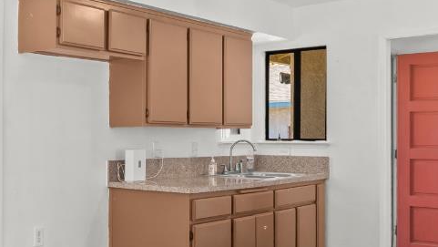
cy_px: 147
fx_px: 569
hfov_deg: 36.8
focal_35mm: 49
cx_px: -20
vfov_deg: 24.4
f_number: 9
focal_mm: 10
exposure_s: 1/1.67
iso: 250
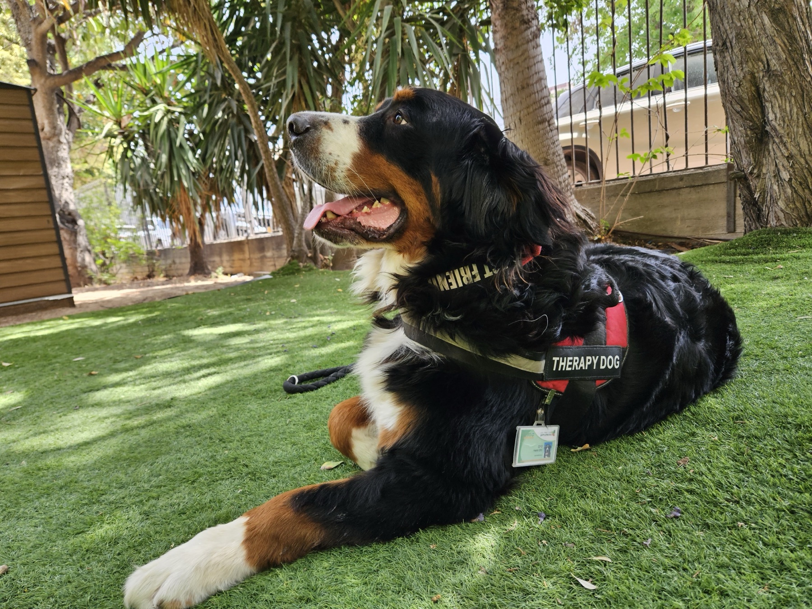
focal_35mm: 23
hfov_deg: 73.9
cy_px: 304
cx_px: 406
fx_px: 540
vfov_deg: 58.9
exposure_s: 1/359
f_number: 1.8
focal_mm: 5.4
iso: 100
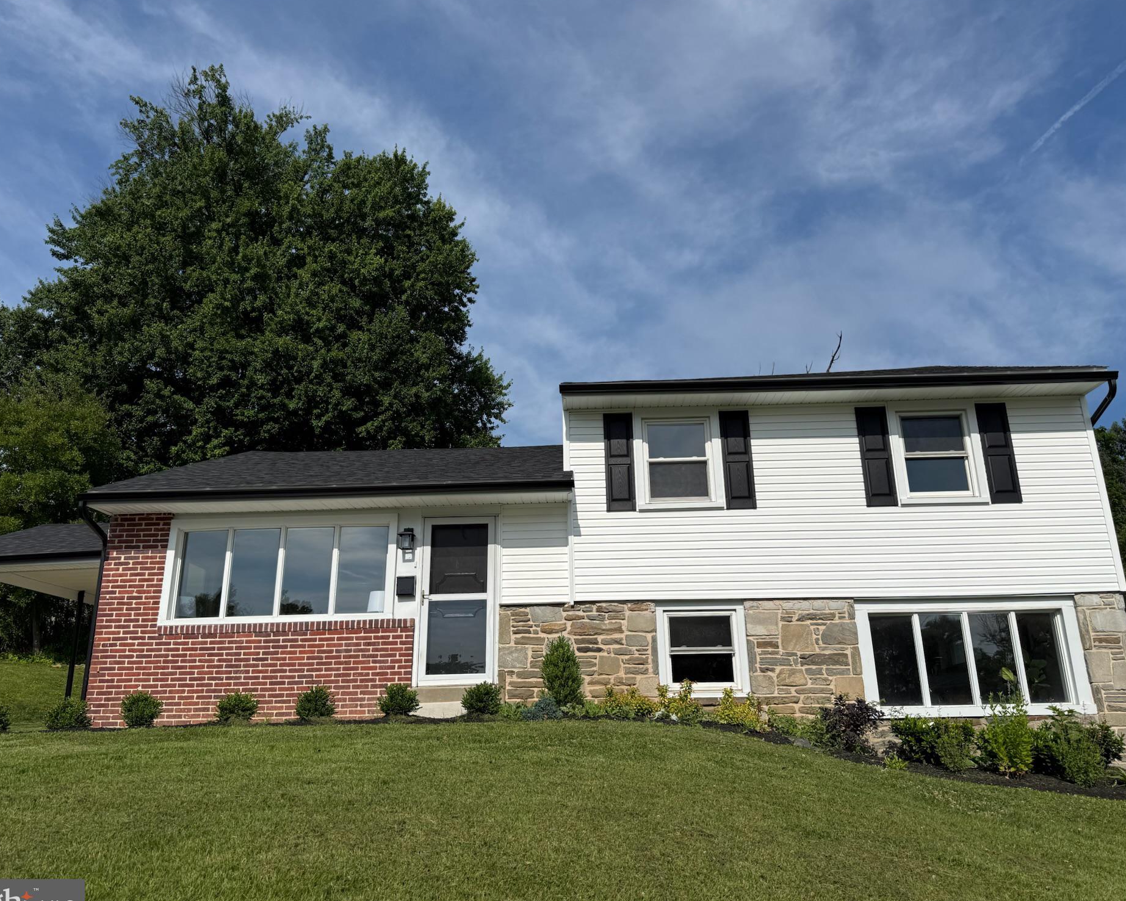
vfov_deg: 54.9
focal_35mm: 26
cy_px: 460
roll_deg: +0.7
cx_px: 557
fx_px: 866
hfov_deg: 66.0
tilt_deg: +18.2
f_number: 1.78
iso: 80
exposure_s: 1/9091
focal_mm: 6.76
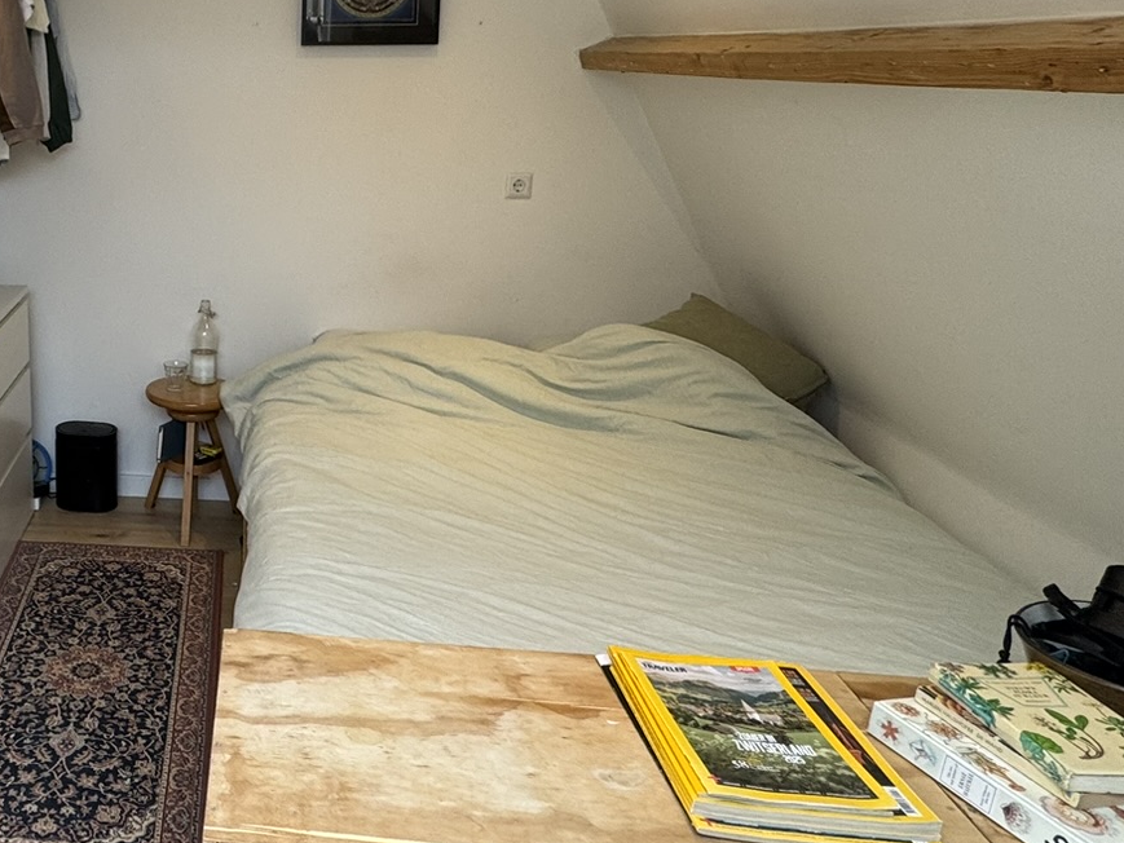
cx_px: 131
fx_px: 1072
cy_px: 262
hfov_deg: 49.8
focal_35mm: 33
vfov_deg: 42.2
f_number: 2.2
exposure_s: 1/99
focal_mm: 2.22
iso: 100
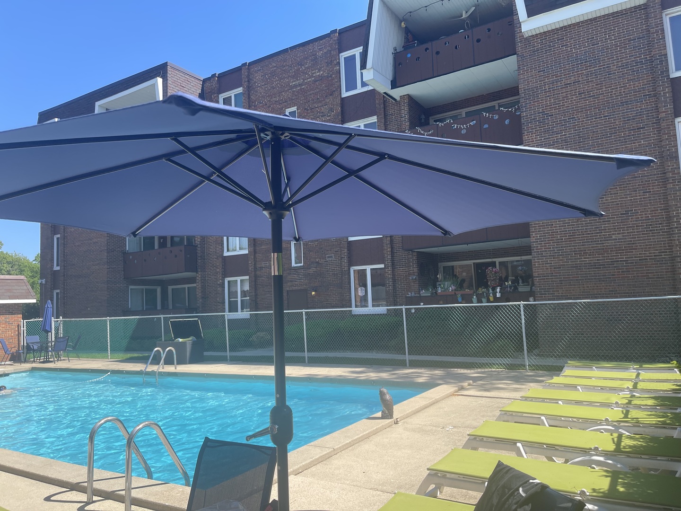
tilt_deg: +5.1
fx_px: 492
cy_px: 256
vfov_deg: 54.9
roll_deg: +3.2
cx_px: 340
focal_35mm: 25
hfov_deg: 69.4
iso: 32
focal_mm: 5.1
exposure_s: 1/1575
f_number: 1.6
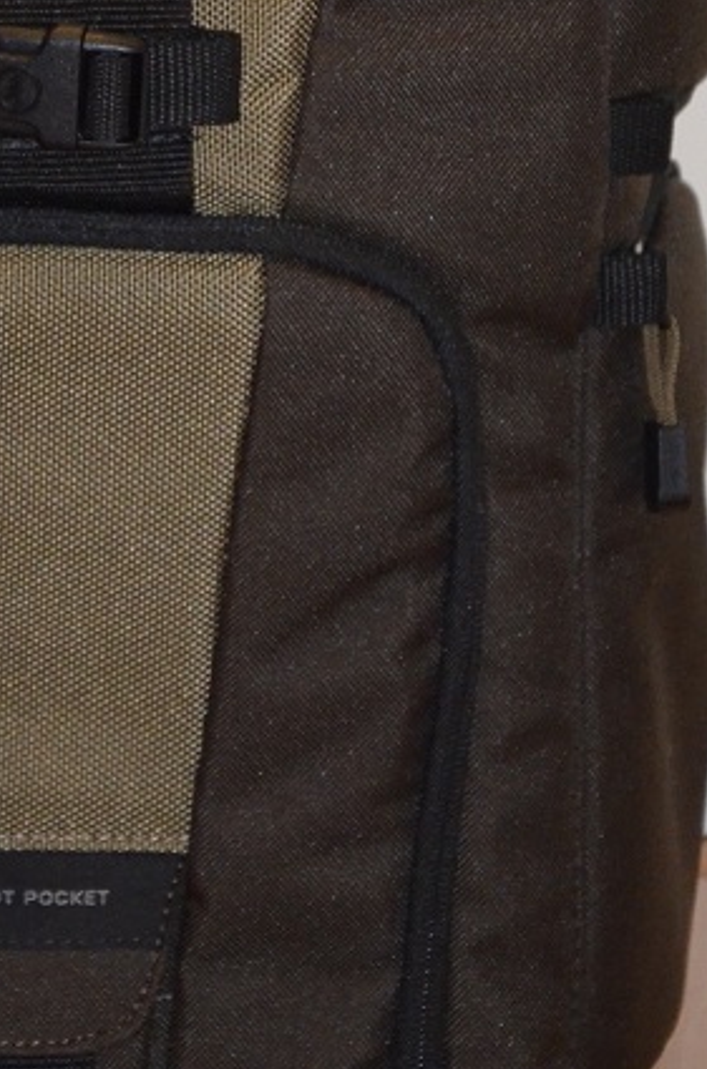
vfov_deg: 6.7
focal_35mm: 307
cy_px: 103
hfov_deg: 4.4
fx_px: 9101
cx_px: 70
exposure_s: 1/60
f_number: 5.6
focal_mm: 85
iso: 3200
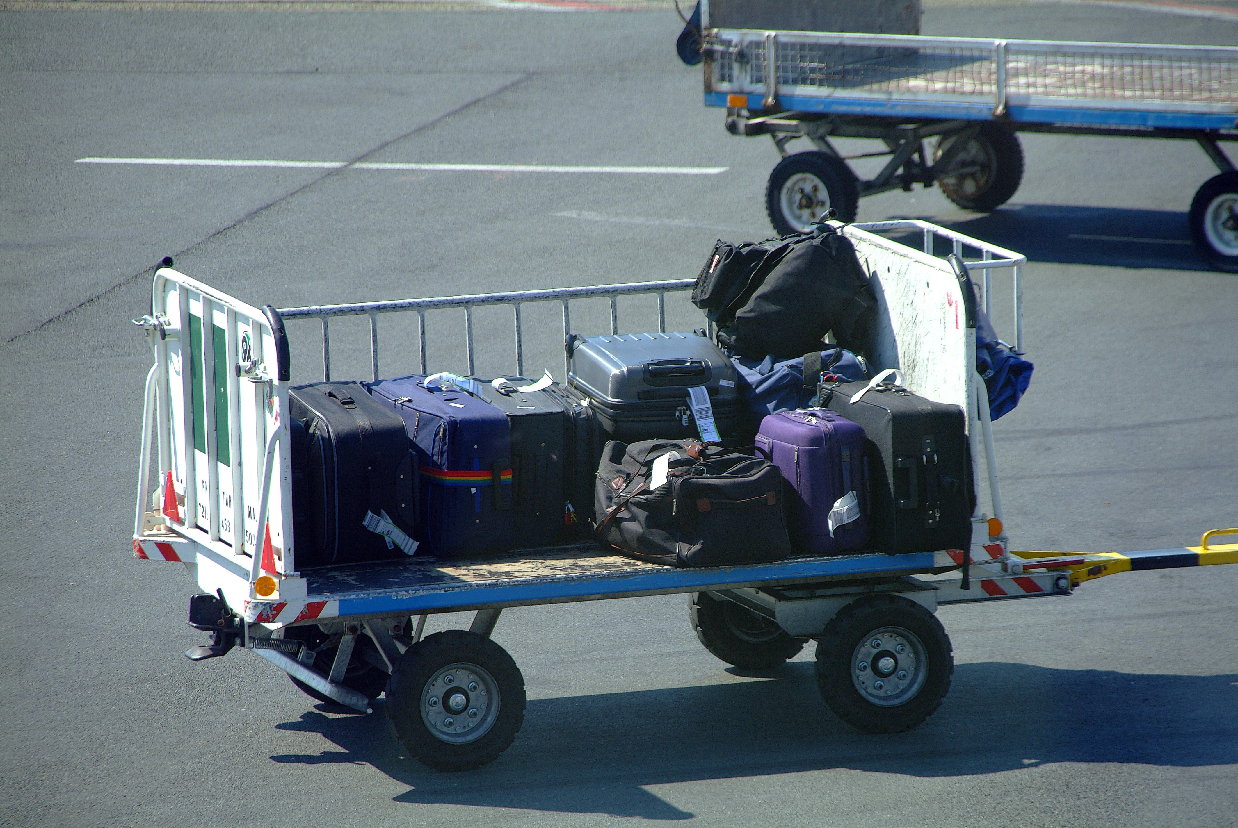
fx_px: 10328
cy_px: 414
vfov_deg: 4.6
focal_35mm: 300
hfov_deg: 6.9
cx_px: 619
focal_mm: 200
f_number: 6.3
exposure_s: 1/180
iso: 200
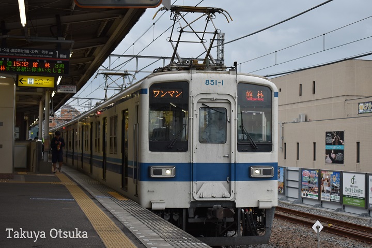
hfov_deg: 31.9
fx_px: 651
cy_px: 124
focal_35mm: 63
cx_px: 186
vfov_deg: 21.5
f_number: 5.6
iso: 400
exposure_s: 1/125
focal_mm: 42
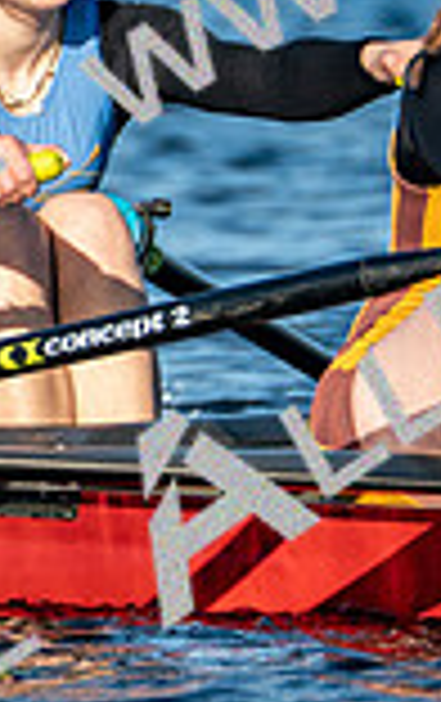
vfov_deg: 1.1
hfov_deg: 0.7
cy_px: 200
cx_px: -248
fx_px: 36211
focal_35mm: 1890
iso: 500
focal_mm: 500
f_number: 6.3
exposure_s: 1/2000
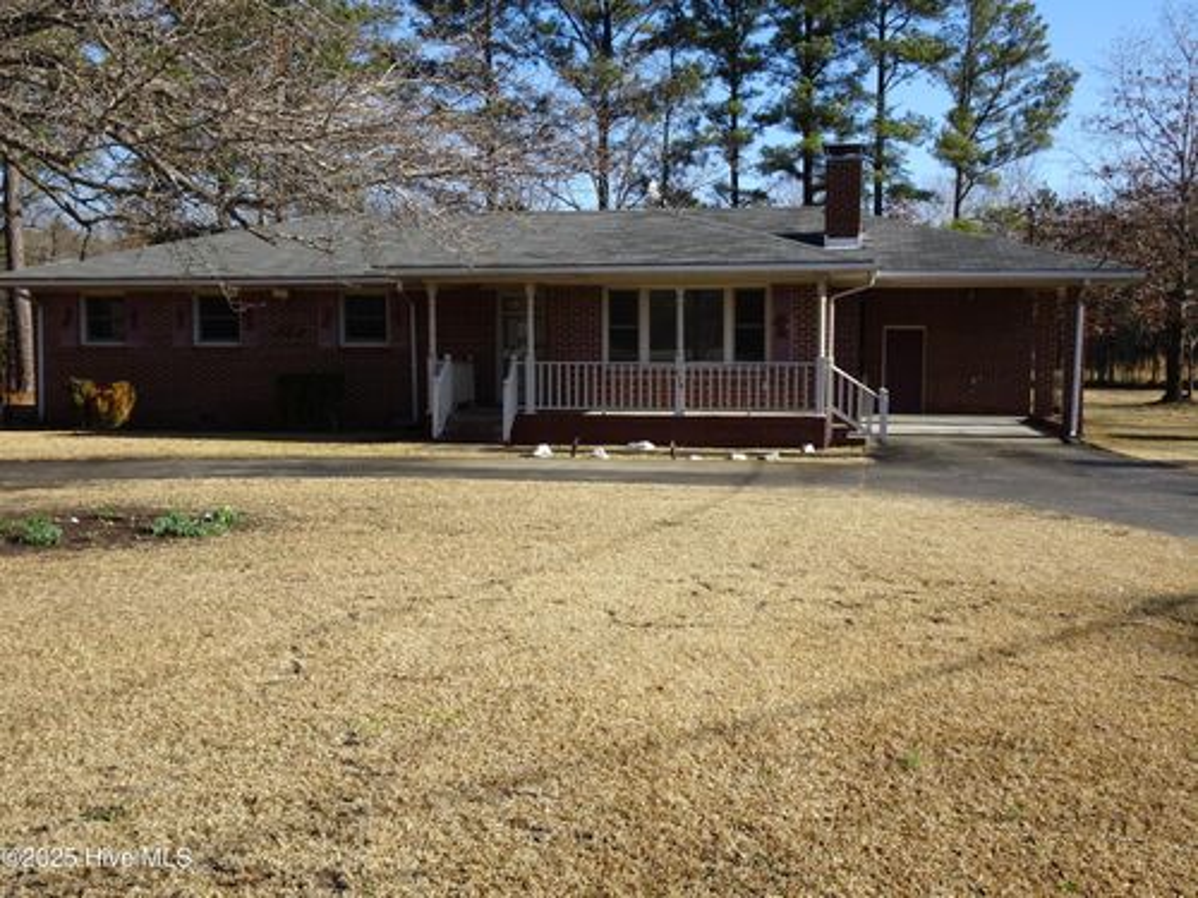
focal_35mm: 36
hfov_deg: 51.4
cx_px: 599
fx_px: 1246
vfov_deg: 39.7
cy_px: 449
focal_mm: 6.17
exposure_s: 1/400
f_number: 4
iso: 80
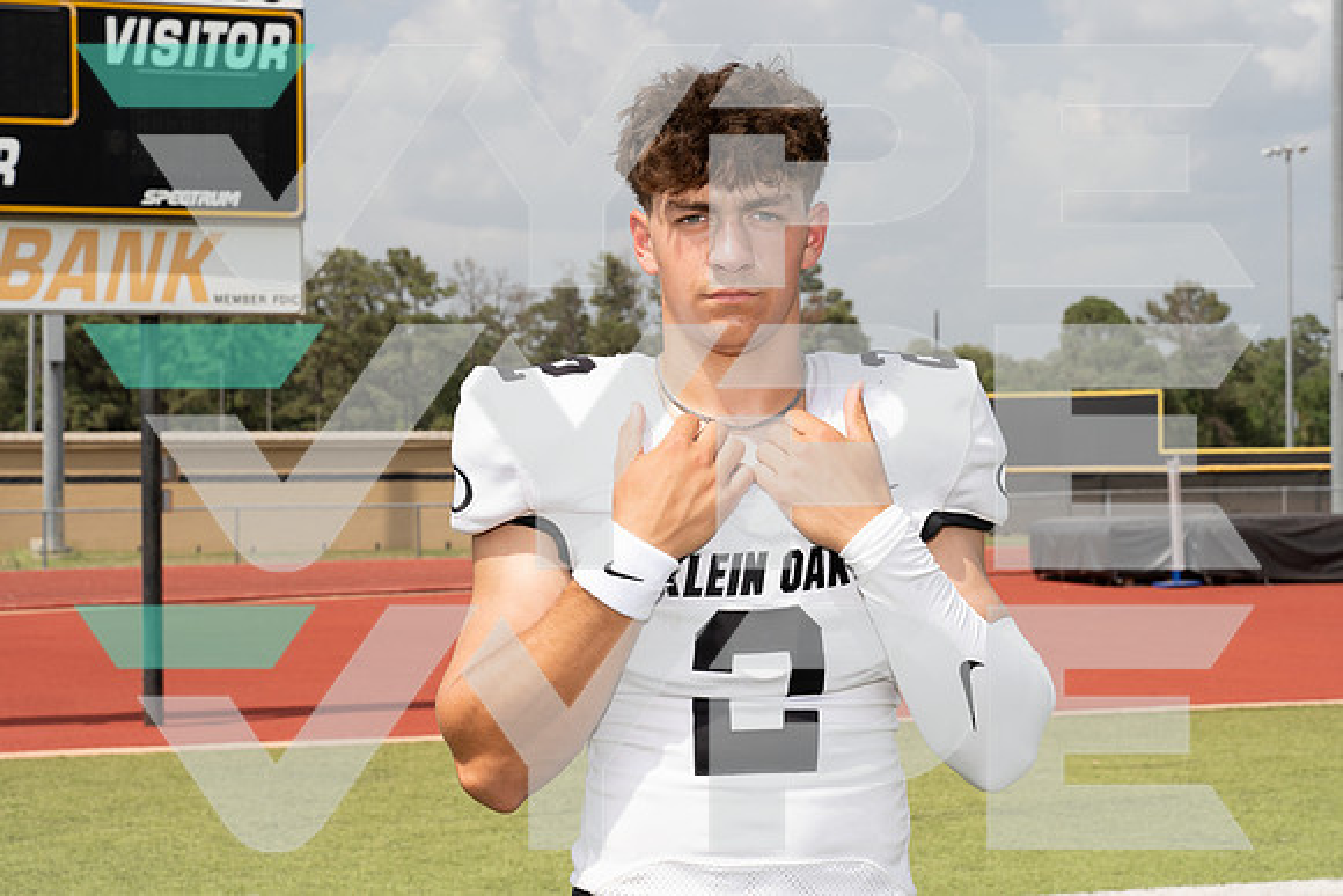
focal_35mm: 69
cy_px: 448
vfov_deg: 19.7
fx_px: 2575
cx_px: 672
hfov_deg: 29.2
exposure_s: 1/250
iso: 160
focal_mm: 69
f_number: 11
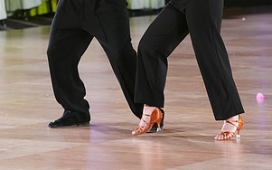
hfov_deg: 8.0
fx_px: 1934
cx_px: 115
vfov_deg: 5.0
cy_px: -52
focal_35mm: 261
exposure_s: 1/400
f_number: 4
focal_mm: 133
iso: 3200
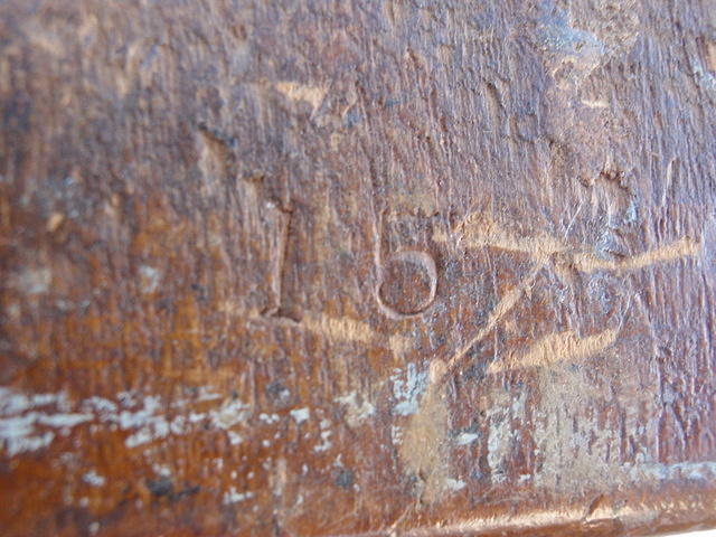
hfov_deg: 46.8
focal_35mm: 40
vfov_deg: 36.0
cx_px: 358
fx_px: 827
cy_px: 268
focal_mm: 7.25
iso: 125
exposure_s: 1/40
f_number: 3.9
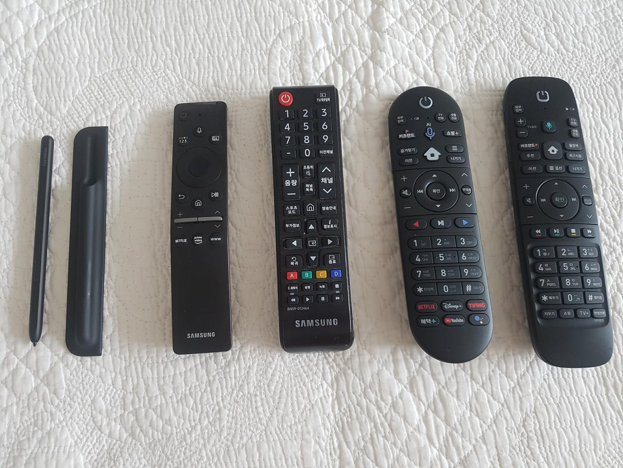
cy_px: 234
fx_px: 468
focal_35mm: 26
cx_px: 312
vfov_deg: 53.1
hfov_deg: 67.3
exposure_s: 1/24
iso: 160
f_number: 1.7
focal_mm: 4.2
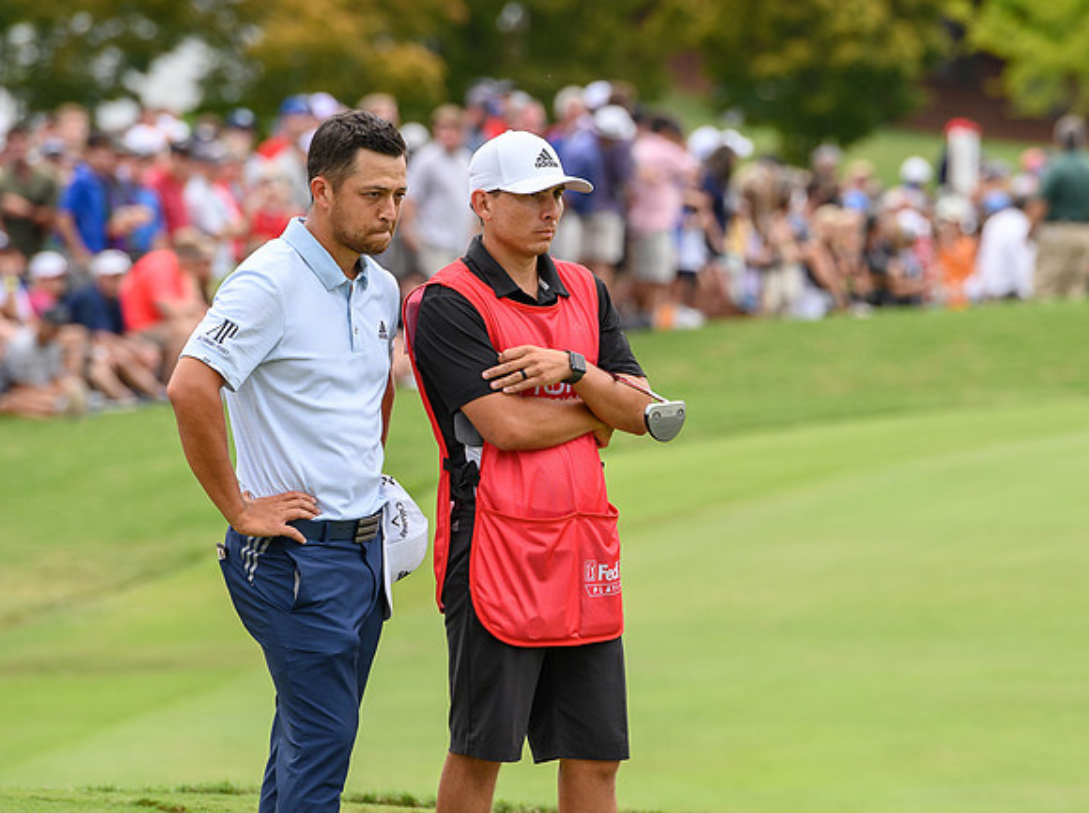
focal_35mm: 412
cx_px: 709
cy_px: 354
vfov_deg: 3.6
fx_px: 12925
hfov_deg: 4.8
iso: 250
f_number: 4
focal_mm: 200
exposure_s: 1/500
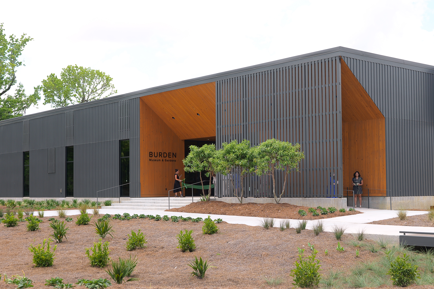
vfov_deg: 25.0
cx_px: 274
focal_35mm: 54
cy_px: 162
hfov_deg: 36.6
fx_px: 651
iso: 100
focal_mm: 38
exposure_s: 1/160
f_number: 5.6
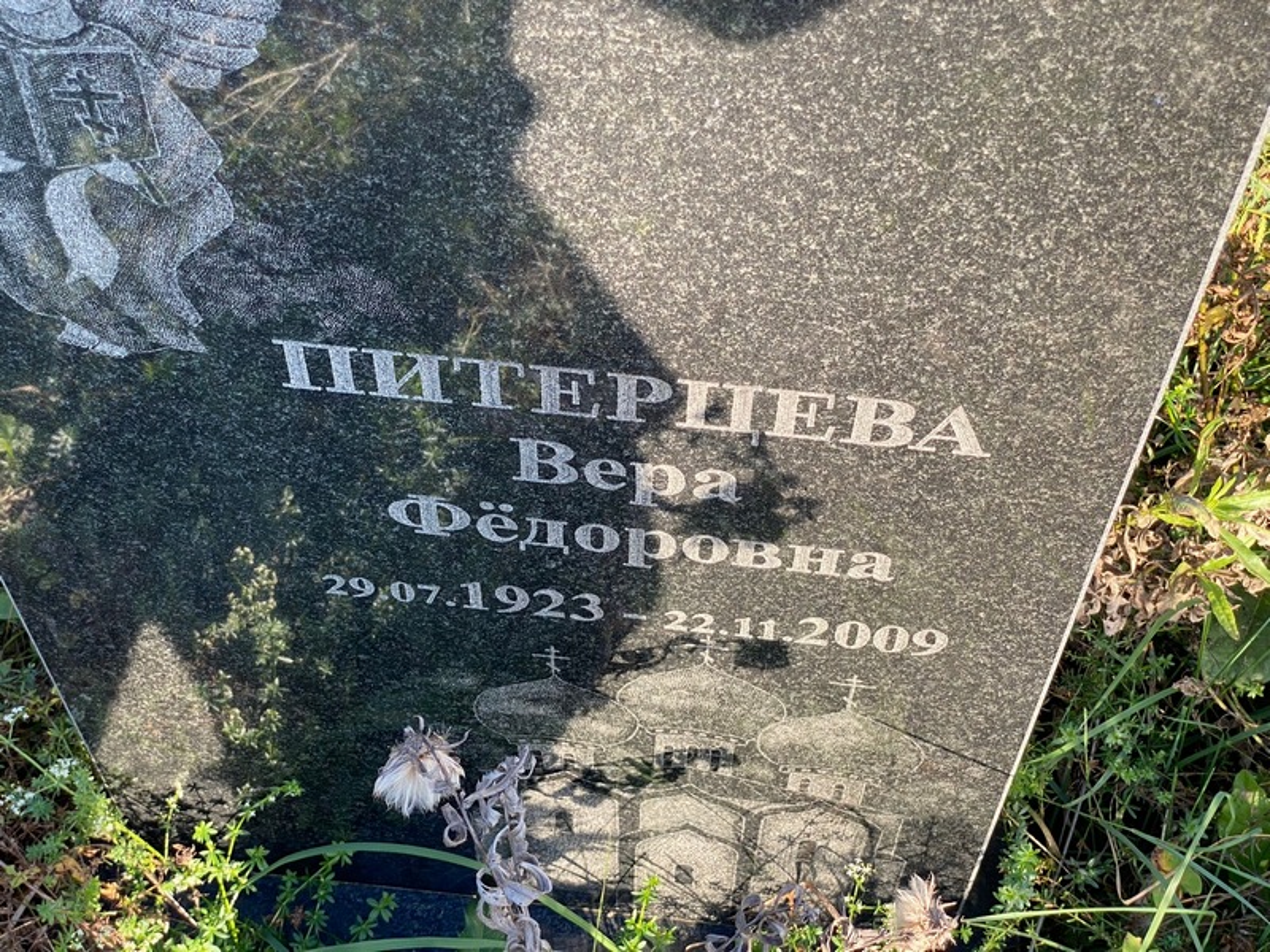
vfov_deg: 28.0
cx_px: 635
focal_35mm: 52
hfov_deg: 36.8
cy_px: 476
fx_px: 1908
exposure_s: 1/122
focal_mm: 6
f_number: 2
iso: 20
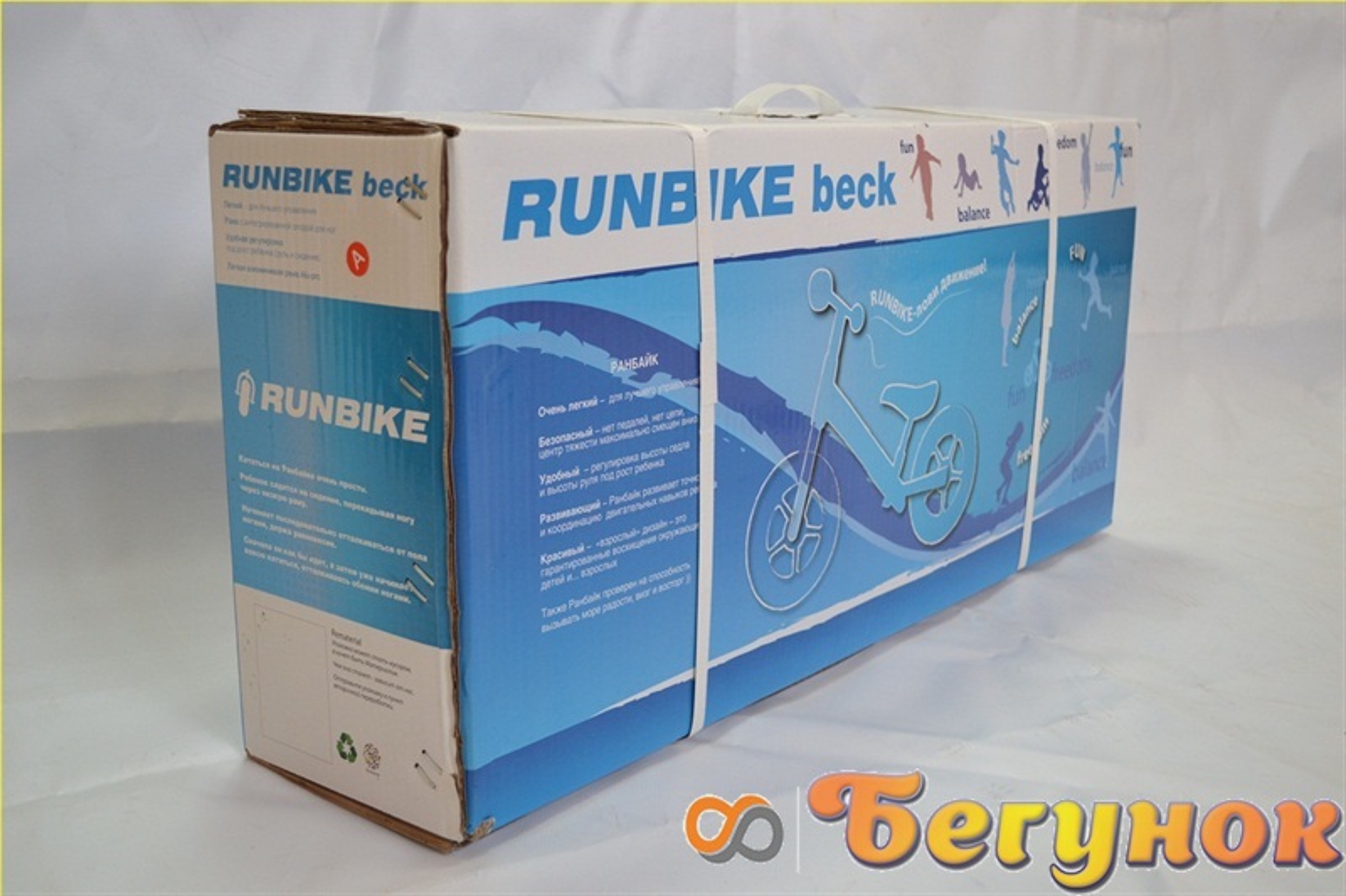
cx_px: 673
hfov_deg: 46.4
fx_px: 1570
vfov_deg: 31.9
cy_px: 448
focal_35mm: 42
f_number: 4.5
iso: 400
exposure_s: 1/40
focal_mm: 28
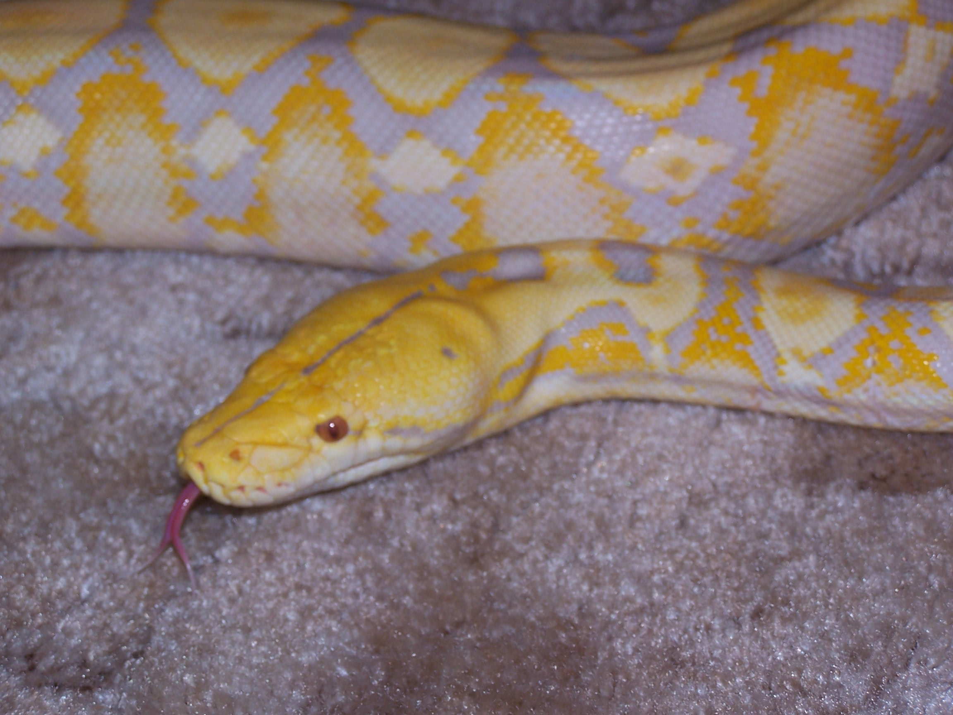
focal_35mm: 105
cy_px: 358
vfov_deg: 14.1
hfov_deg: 18.7
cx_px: 476
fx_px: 2891
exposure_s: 1/90
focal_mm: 17.5
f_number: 3.2
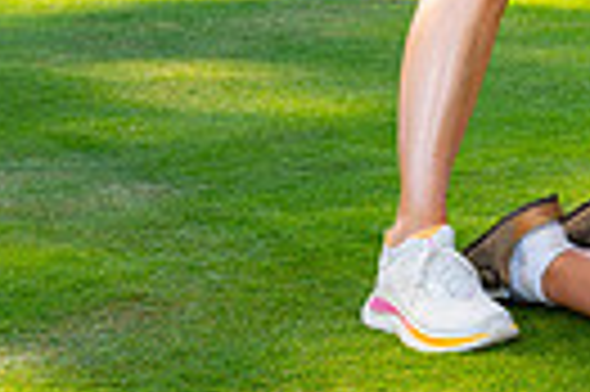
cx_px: 1234
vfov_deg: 5.9
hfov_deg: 8.6
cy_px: -381
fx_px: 3699
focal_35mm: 226
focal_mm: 51
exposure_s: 1/60
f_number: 9
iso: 100
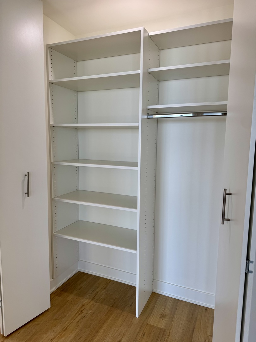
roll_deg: -0.5
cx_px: 128
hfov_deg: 56.8
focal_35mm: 24
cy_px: 171
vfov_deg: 71.6
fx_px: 237
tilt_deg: -6.1
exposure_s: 1/131
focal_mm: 6.76
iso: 50
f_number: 1.78
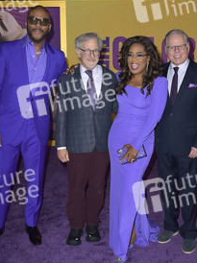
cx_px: 95
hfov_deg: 32.1
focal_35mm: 45
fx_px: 342
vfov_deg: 42.1
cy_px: 144
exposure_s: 1/250
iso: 320
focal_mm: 32
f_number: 6.3
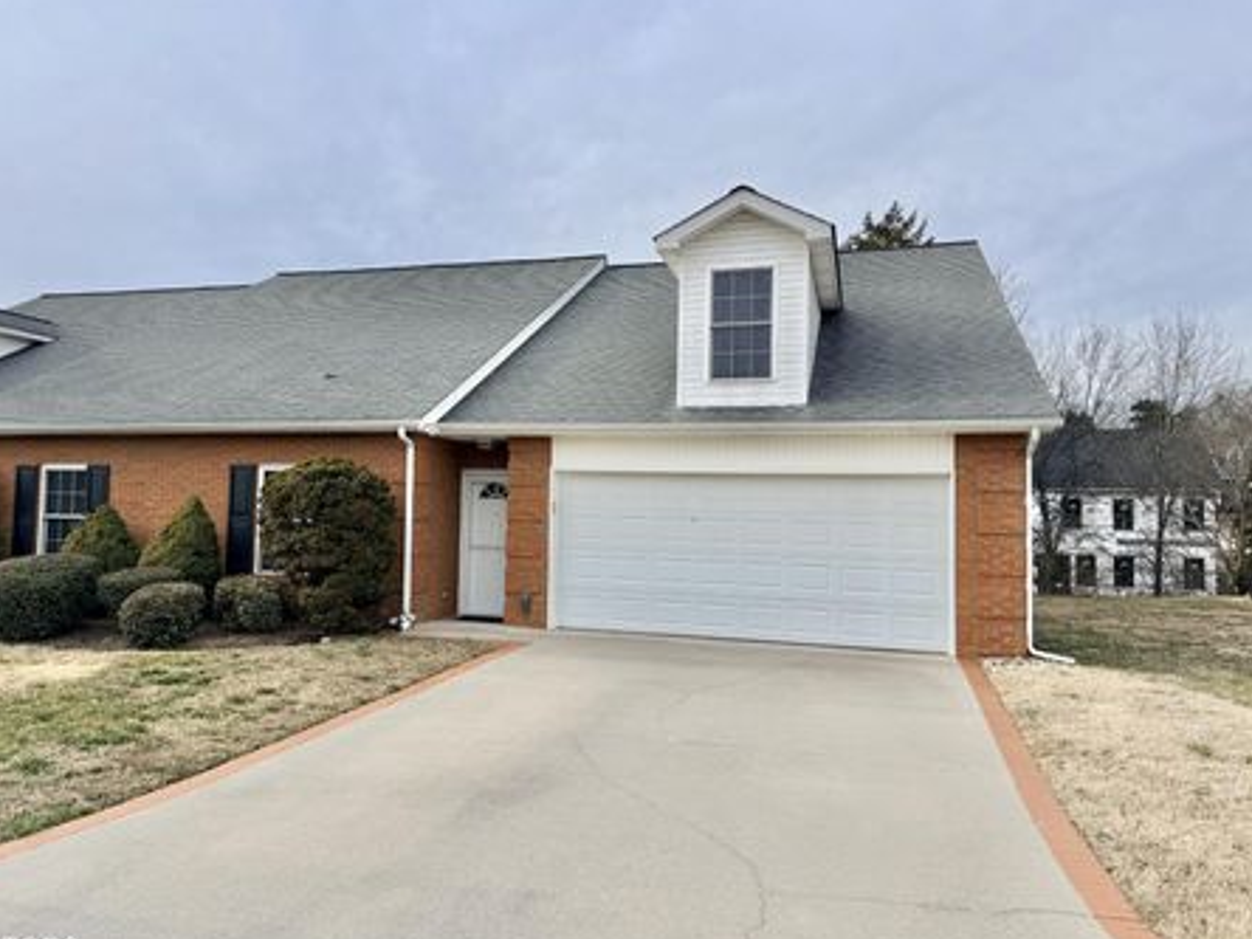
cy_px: 470
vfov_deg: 51.4
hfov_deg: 65.2
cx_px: 561
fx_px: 977
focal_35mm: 27
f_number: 1.78
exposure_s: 1/2703
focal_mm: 6.76
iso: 80
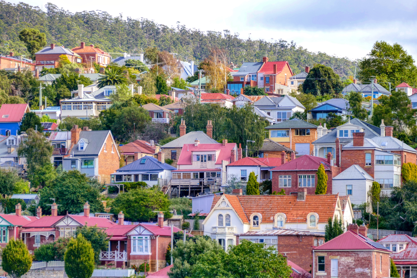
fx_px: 2953
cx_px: 208
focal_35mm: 255
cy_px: 139
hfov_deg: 8.1
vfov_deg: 5.4
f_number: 4
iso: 500
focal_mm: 92.9
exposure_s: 1/500
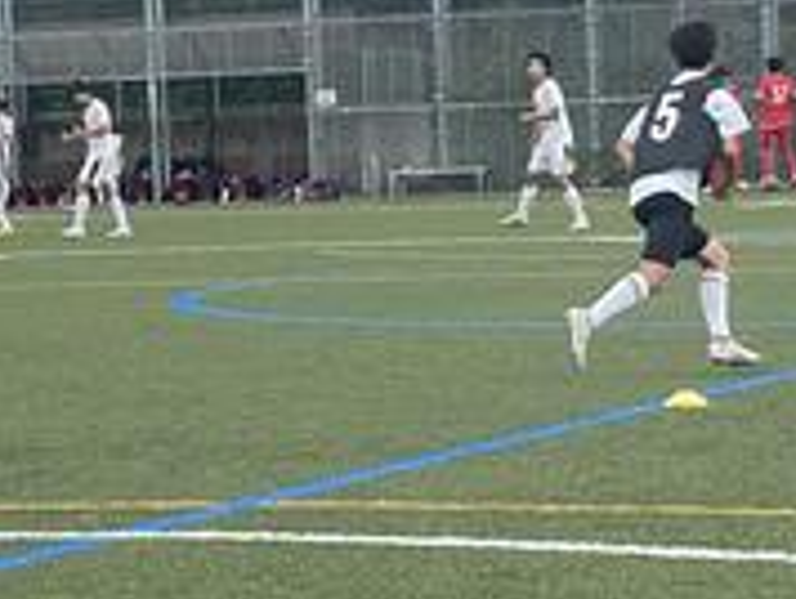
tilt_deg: -0.5
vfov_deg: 7.3
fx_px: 4697
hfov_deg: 9.4
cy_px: 168
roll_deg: +2.4
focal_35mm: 204
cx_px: -376
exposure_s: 1/225
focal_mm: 6
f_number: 2
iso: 25
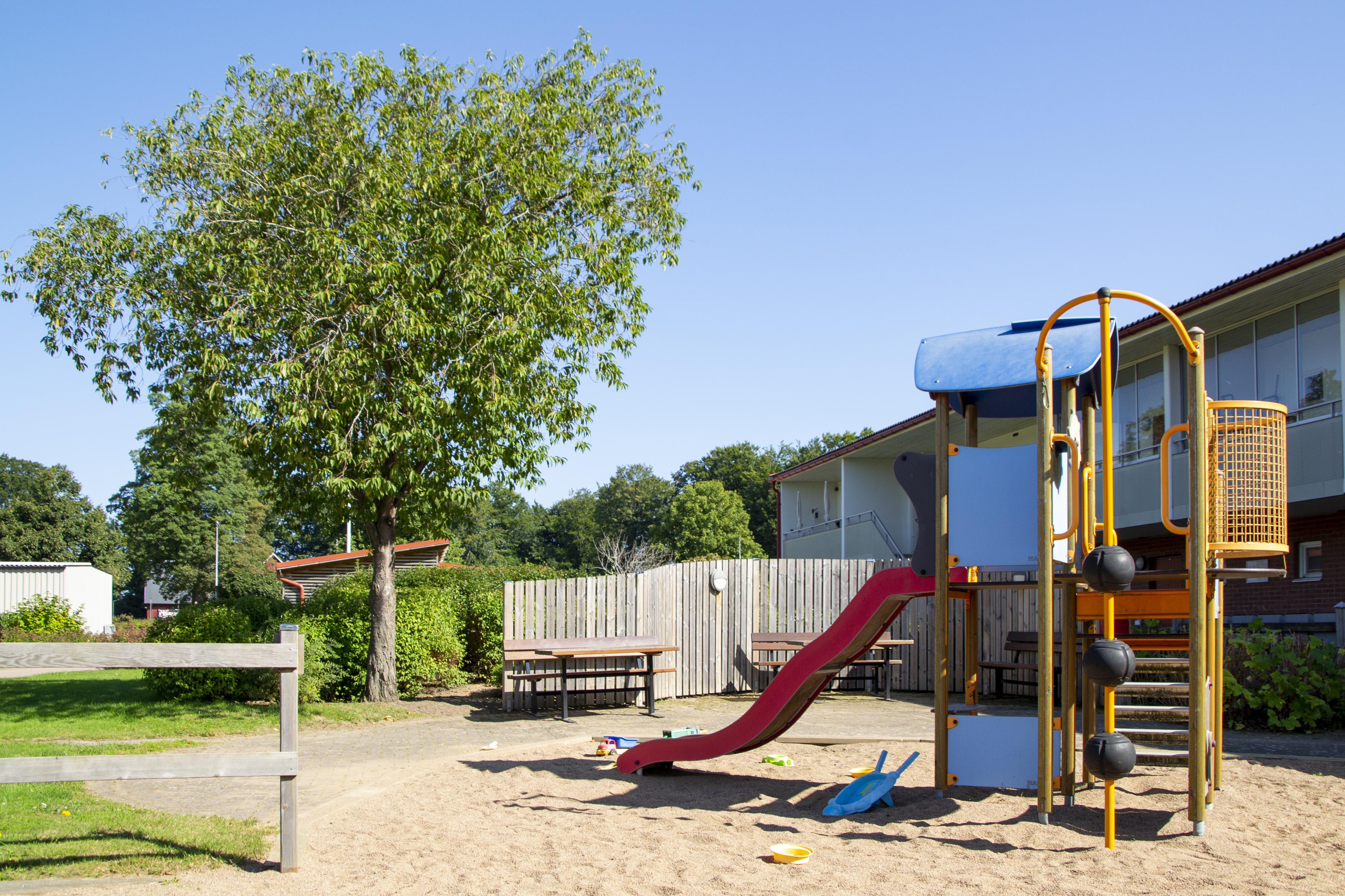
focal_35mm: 32
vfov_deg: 41.7
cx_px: 672
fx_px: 1177
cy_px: 448
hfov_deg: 59.5
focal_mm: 21
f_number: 6.3
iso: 100
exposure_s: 1/160
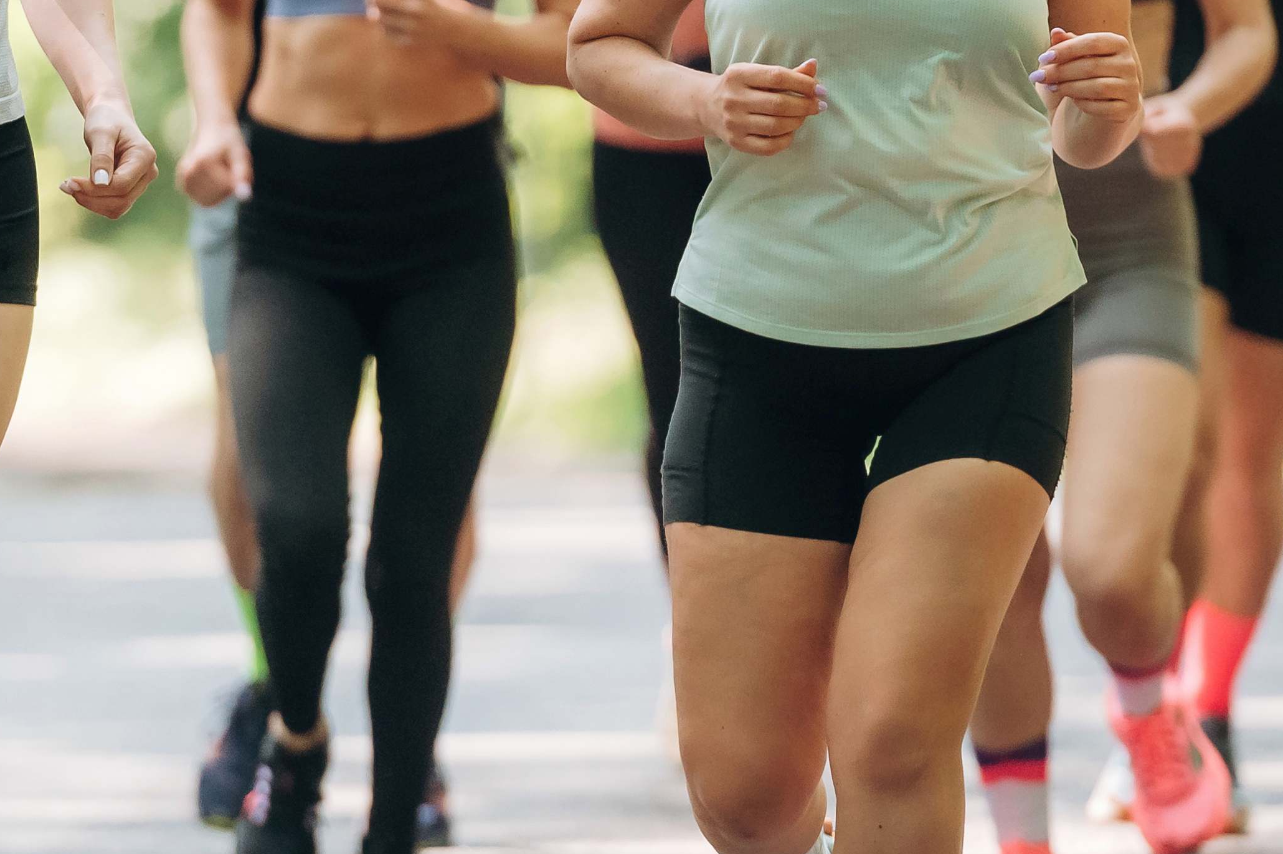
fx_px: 20765
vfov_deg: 2.4
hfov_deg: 3.5
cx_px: 567
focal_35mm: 583
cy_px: 198
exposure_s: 1/2000
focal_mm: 200
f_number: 3.5
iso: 1250
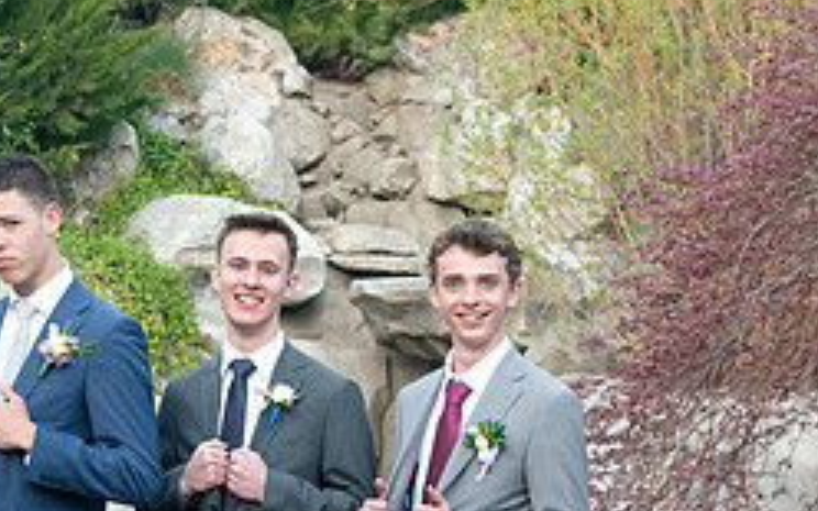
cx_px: 195
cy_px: 480
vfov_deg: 10.9
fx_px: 2653
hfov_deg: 17.4
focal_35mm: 119
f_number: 5.6
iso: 800
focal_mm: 50
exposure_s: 1/125
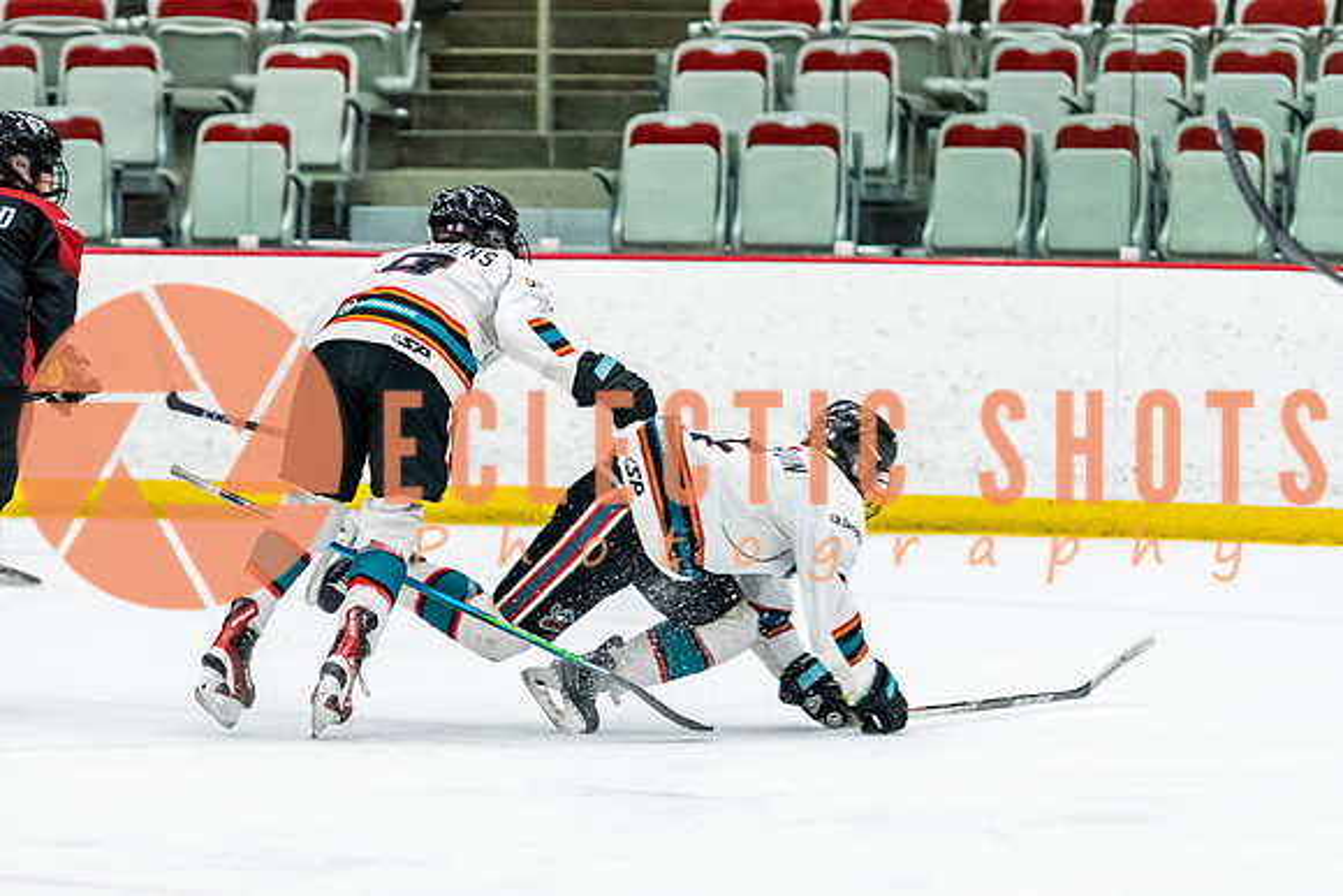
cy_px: 525
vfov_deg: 5.4
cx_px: 81
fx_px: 9563
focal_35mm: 256
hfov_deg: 8.0
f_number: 2.8
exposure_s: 1/640
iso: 2500
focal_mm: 135
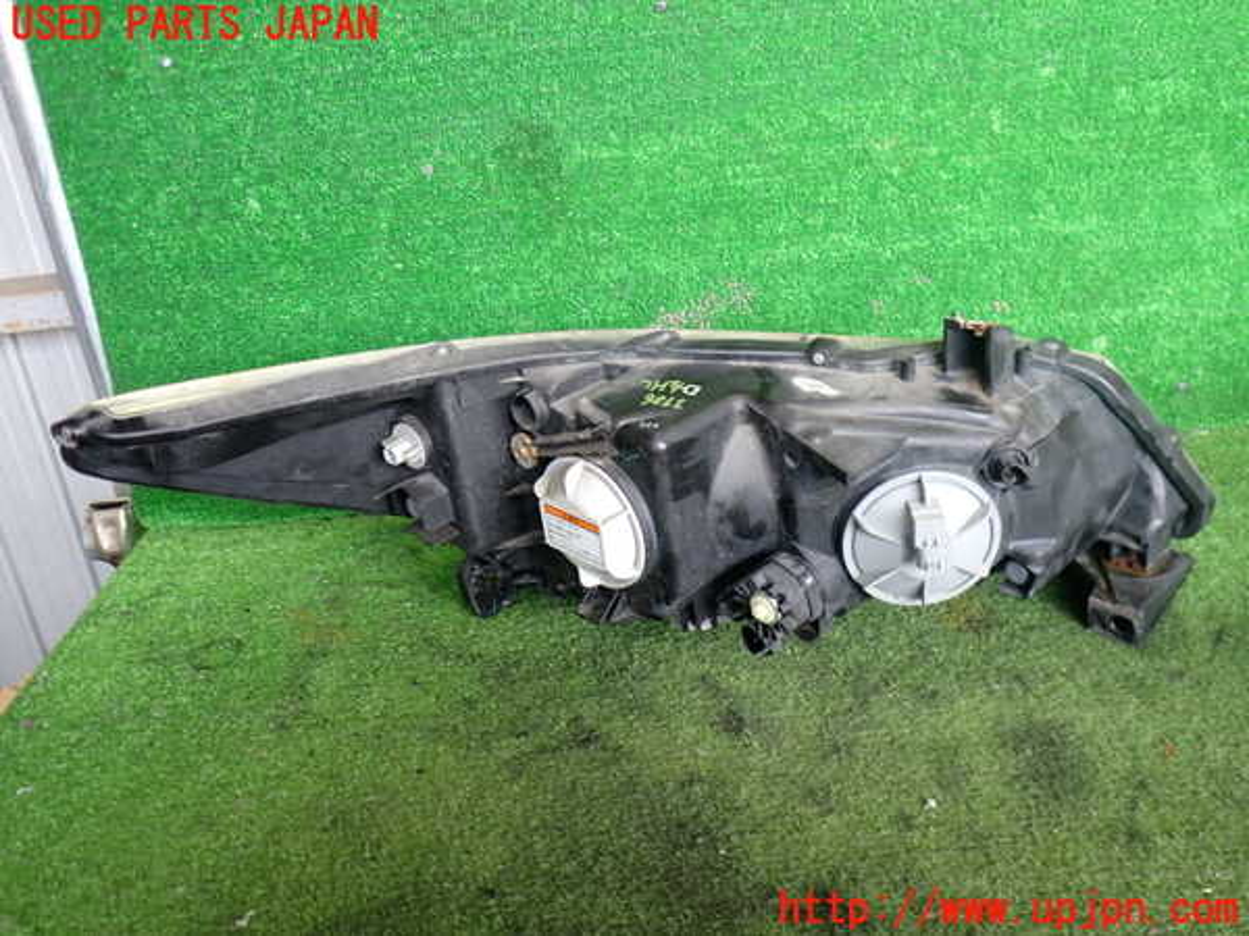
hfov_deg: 60.0
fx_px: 1082
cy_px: 468
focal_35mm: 30
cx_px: 624
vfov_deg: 46.8
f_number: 2.3
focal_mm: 5.4
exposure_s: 1/60
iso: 200
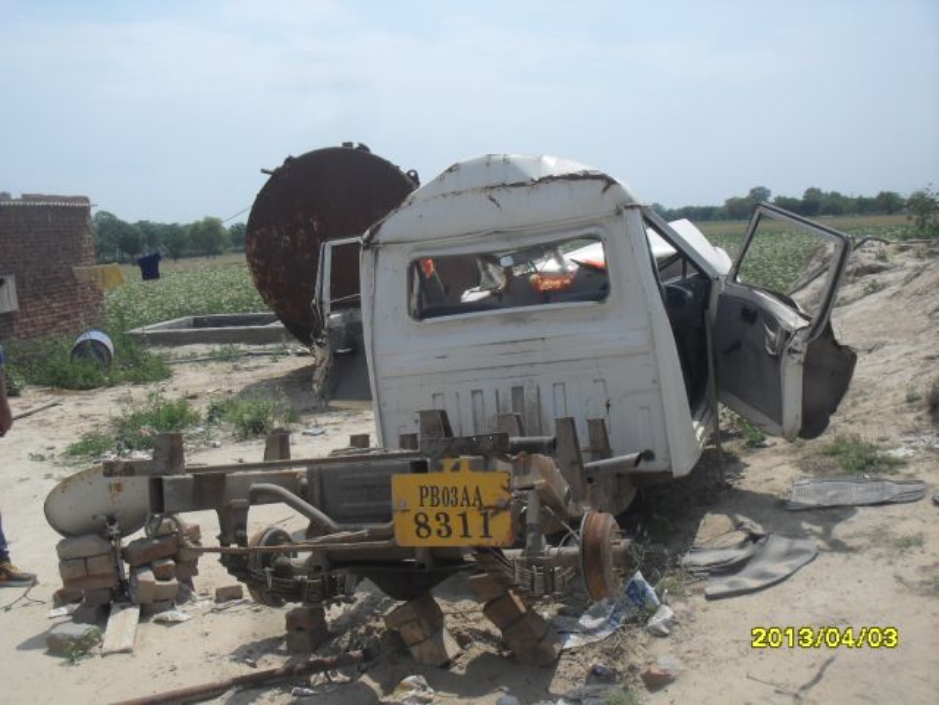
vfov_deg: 37.7
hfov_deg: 49.0
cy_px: 352
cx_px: 470
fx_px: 1031
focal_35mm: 38
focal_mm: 6.3
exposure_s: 1/250
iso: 80
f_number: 8.3
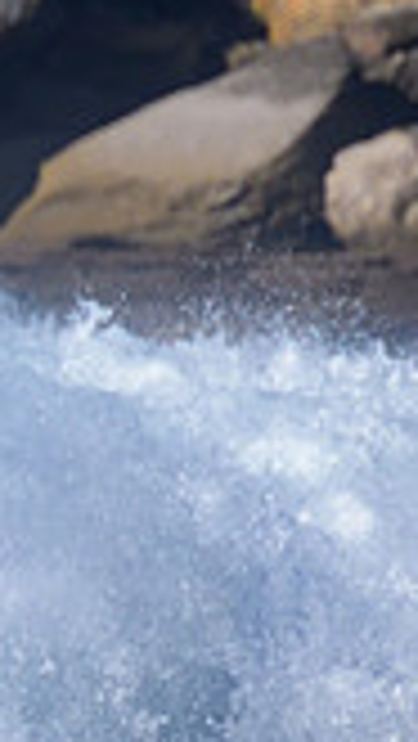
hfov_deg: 0.4
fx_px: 57803
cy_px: 506
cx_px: -823
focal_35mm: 2938
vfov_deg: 0.7
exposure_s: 1/2000
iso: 720
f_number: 11
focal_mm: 800
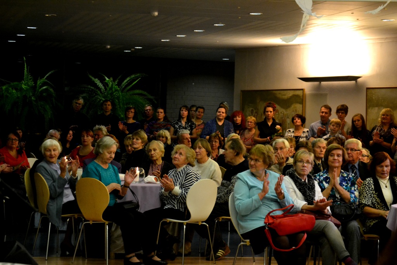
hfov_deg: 20.6
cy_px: 132
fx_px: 1092
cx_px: 198
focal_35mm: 99
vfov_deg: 13.8
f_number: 4.2
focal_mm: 66
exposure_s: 1/125
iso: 2500
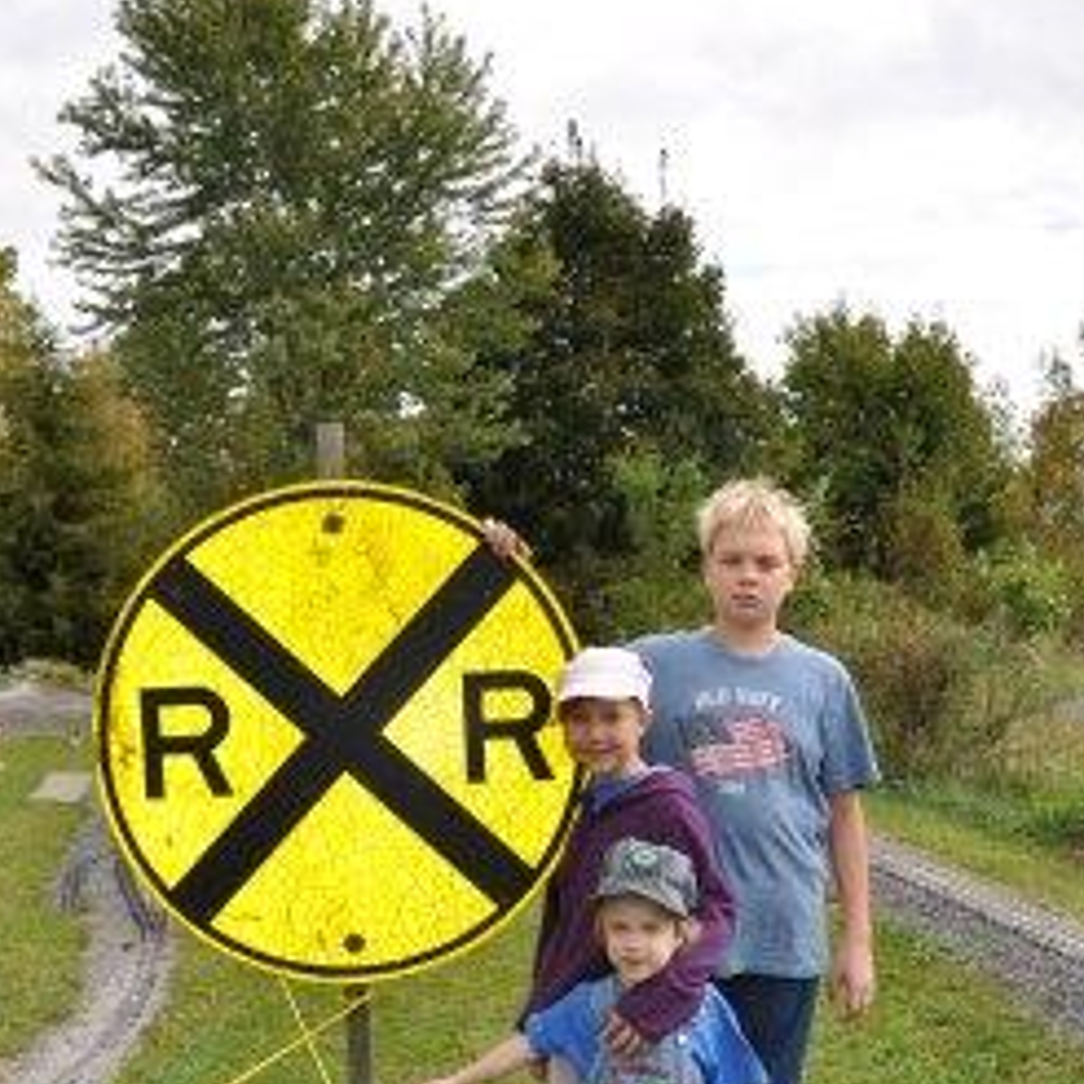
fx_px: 1728
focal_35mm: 49
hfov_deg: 34.8
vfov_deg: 33.8
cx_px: 502
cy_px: 864
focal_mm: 21
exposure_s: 1/200
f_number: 10
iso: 200
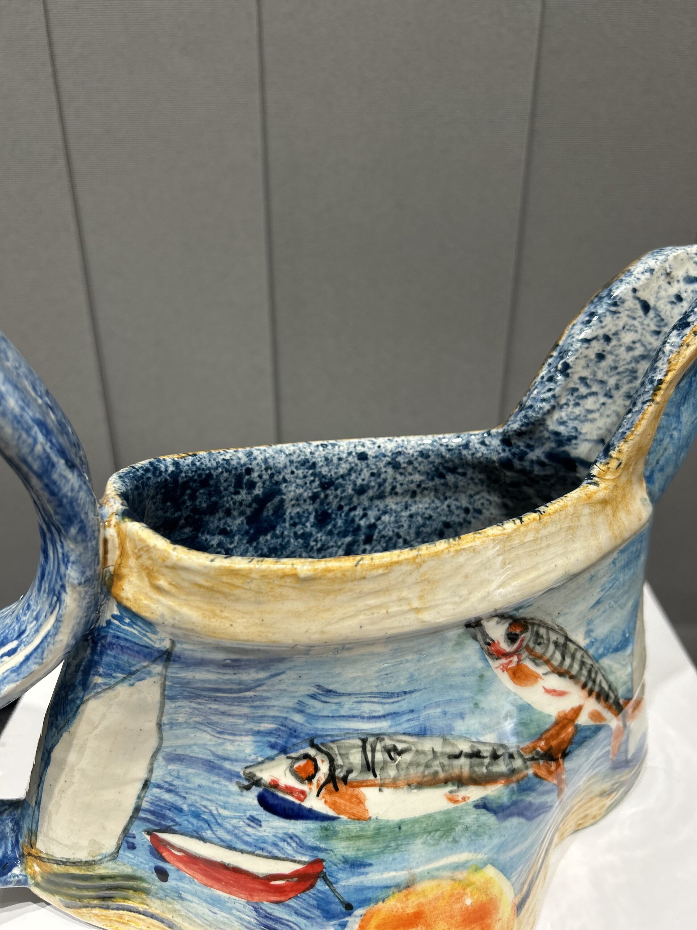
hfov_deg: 53.1
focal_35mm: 26
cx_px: 348
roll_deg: +0.1
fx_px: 698
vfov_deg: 67.3
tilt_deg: -27.3
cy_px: 465
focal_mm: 5.7
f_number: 1.5
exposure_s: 1/100
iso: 64
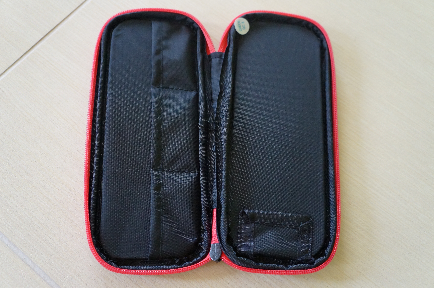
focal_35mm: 33
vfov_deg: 39.9
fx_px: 397
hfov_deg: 57.3
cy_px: 144
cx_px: 217
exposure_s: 1/125
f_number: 4
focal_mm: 22
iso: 3200
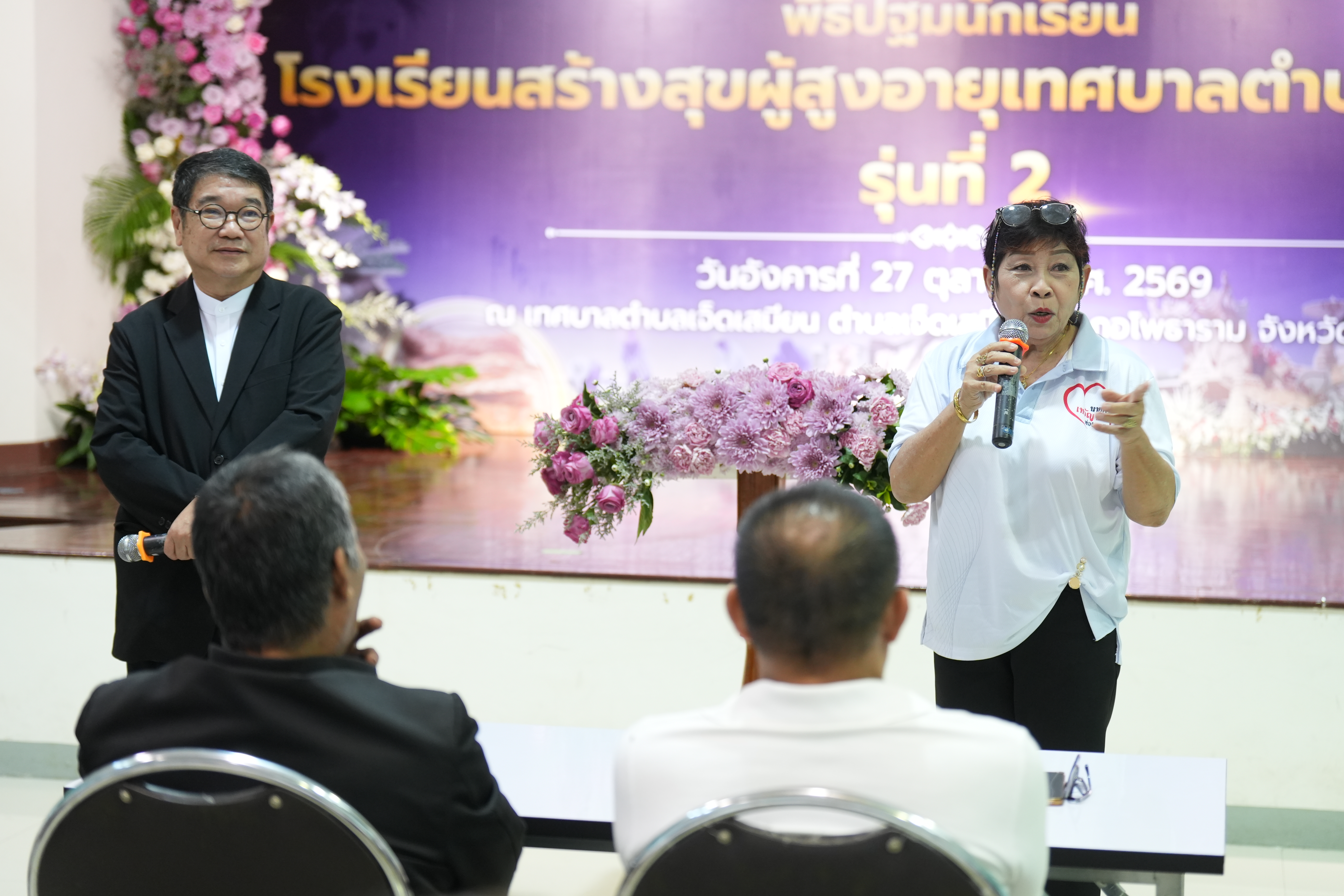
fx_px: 2651
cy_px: 445
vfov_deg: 19.2
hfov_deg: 28.5
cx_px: 673
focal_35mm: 71
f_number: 2.8
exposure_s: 1/160
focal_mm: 70
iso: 1600
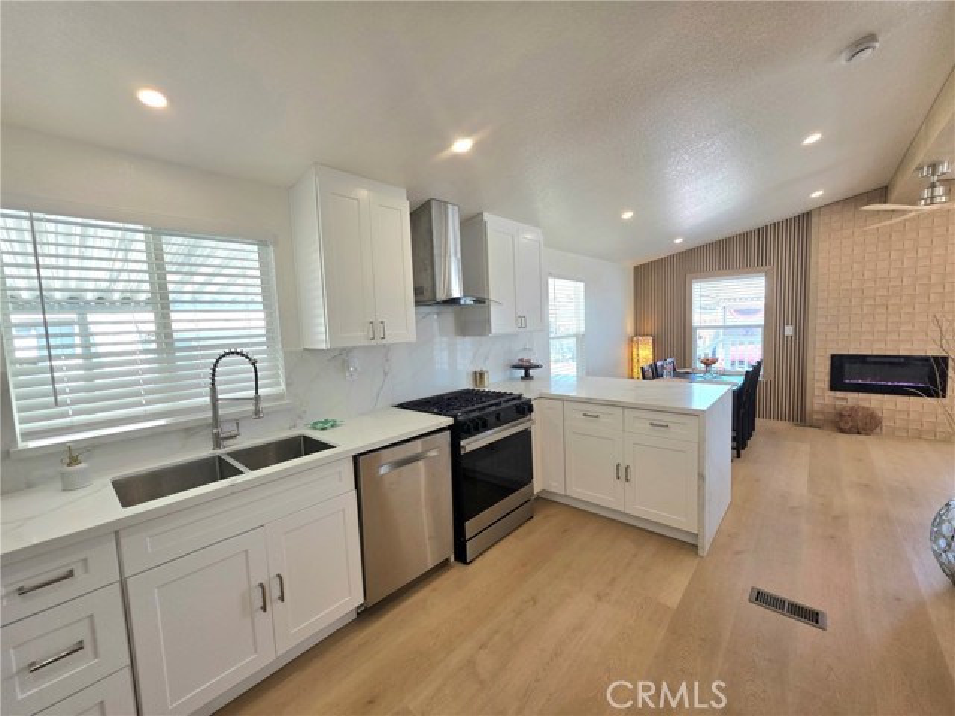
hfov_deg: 106.2
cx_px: 478
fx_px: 359
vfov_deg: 89.9
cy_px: 358
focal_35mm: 13
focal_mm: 2.2
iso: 50
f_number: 1.9
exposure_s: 1/120
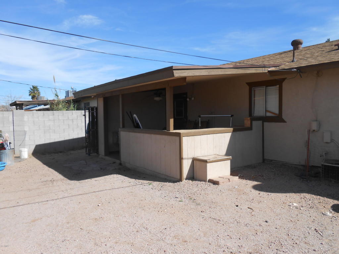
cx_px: 170
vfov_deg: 53.1
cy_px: 127
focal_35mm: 26
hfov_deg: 67.3
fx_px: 255
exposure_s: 1/1000
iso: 80
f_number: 3.5
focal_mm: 4.6
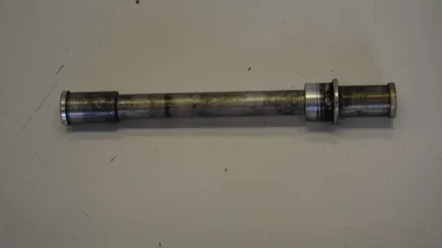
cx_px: 221
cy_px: 105
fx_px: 1026
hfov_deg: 24.3
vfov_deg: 13.8
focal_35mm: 88
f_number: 5.6
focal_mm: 55
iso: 400
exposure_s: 1/125
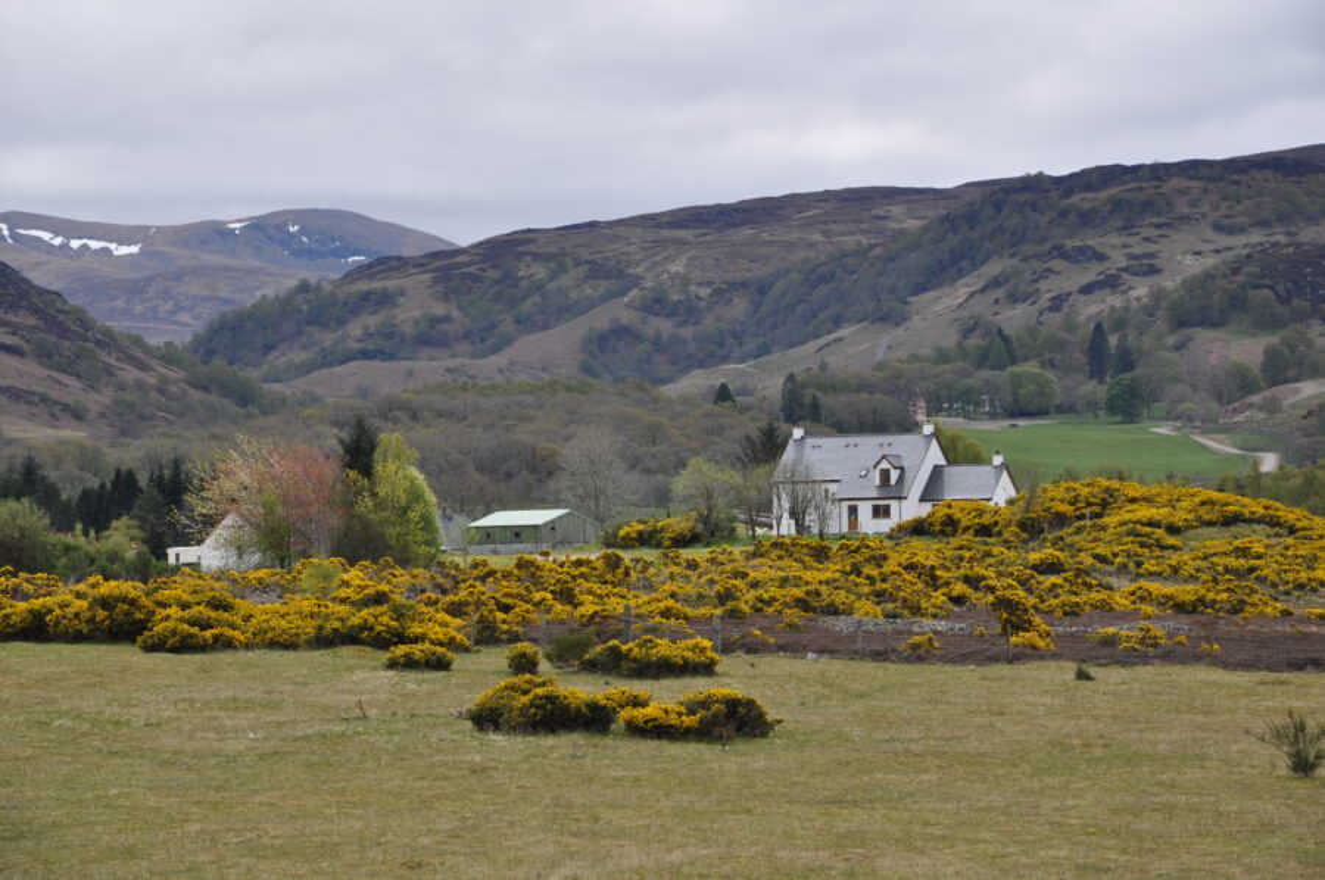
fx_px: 5790
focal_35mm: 158
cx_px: 662
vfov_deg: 8.7
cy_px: 440
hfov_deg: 13.1
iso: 200
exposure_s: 1/320
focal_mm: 105
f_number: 9
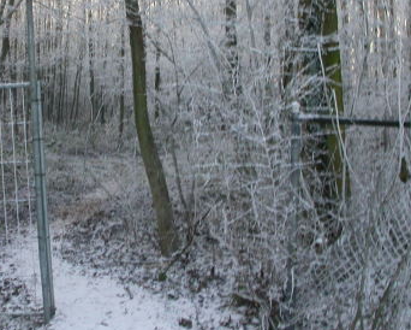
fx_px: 791
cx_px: 119
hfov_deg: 28.8
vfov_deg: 23.5
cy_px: 125
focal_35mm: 65
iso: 100
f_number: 4.7
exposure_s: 1/71.3
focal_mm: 7.85
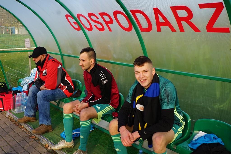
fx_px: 231
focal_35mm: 36
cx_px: 116
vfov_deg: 36.9
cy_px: 77
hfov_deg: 53.1
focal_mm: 24
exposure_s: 1/80
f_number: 7.1
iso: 100
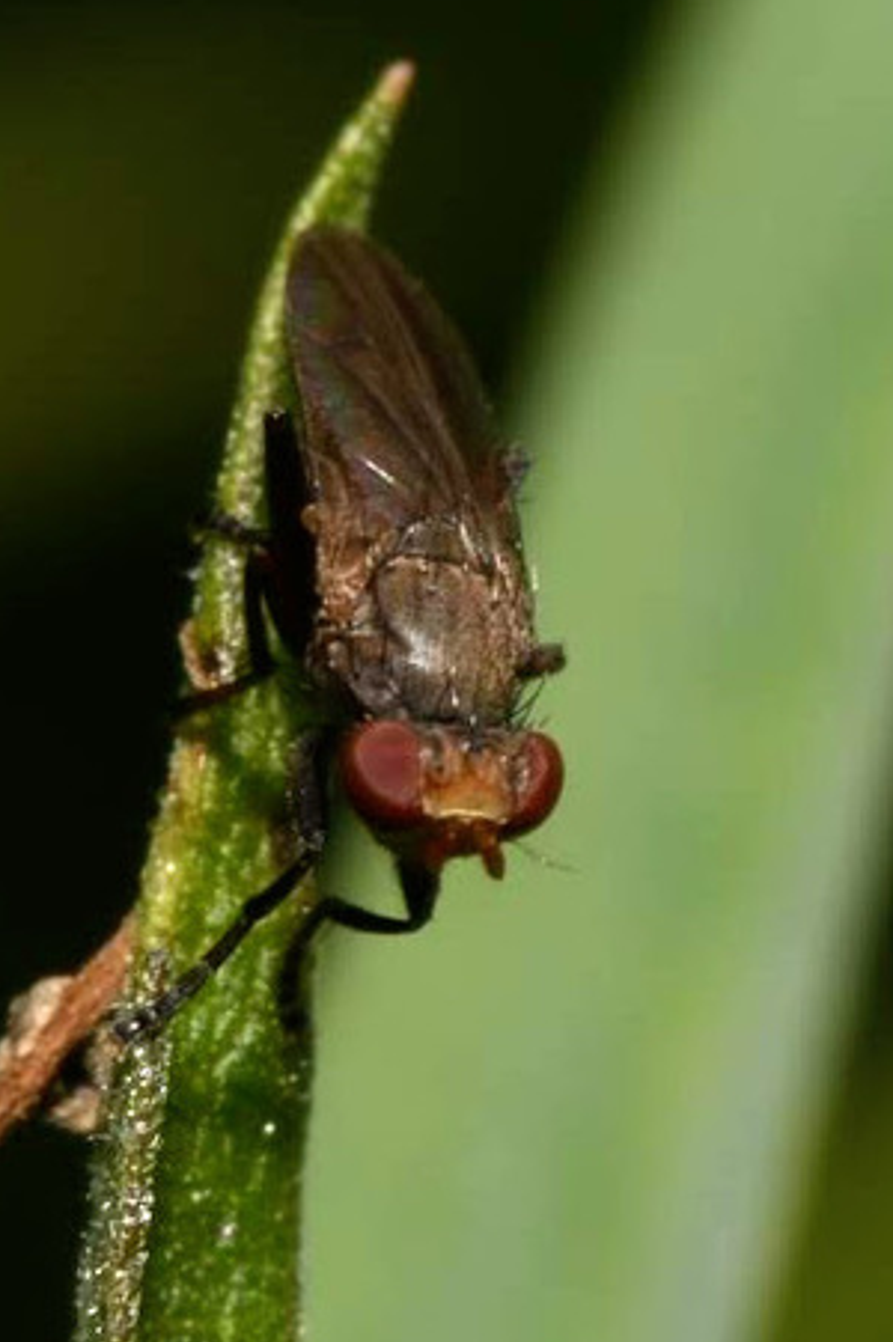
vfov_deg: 9.2
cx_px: 441
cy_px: 548
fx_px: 8336
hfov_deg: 6.1
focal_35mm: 224
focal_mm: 105
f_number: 32
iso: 100
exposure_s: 1/60
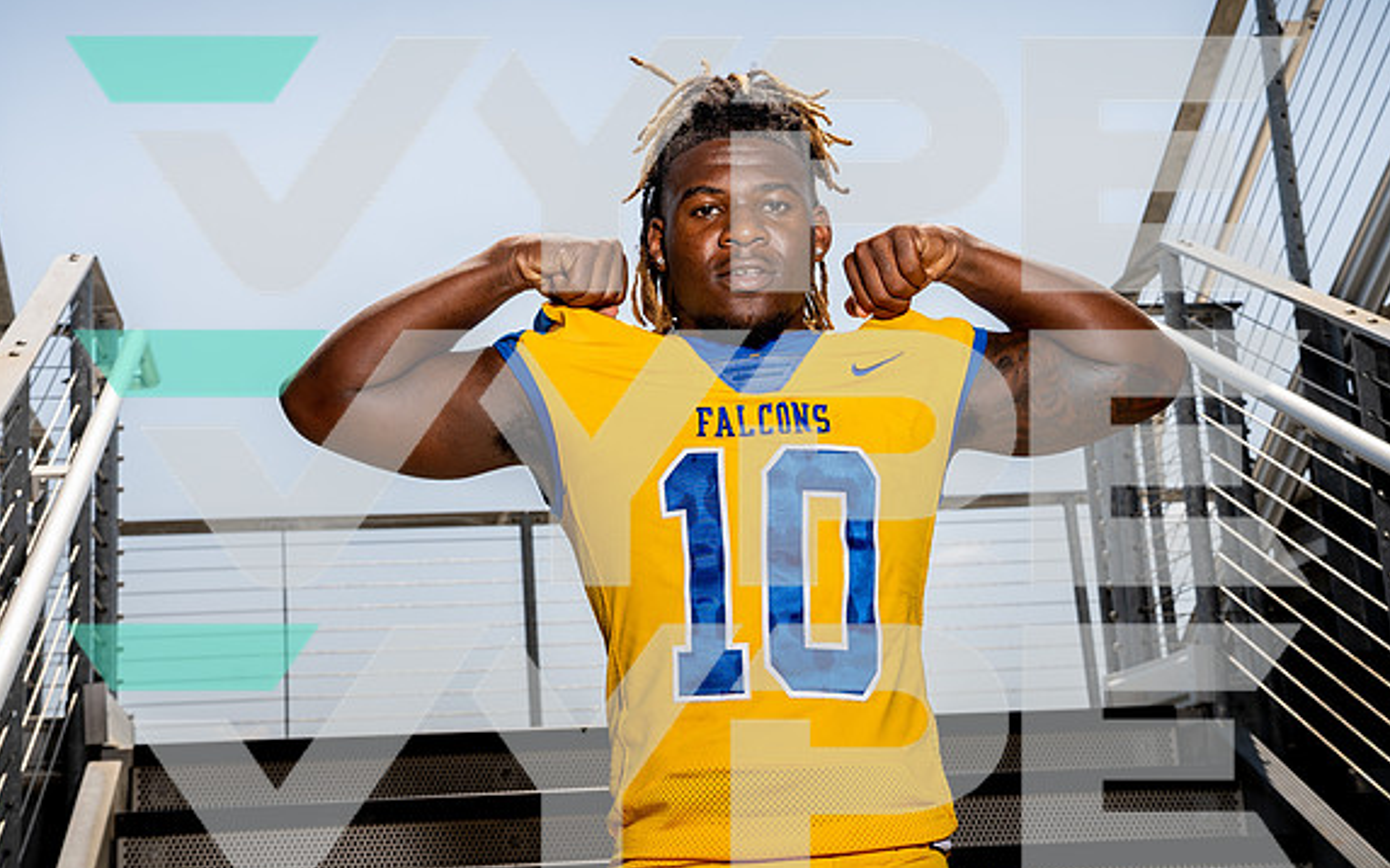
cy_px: 411
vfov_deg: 22.7
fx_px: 2159
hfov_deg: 35.6
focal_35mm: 57
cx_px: 600
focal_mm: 48
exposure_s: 1/250
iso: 100
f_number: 8
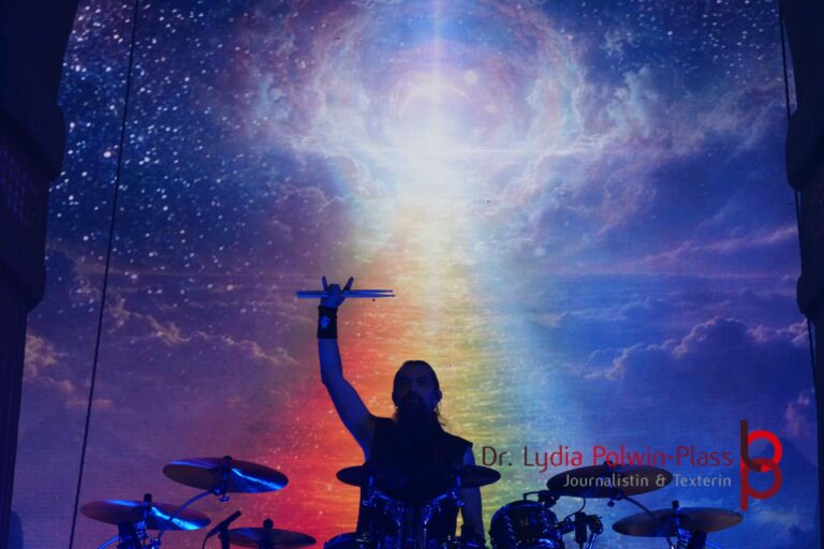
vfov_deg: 11.1
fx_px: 2815
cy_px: 274
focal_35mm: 123
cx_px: 412
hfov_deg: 16.7
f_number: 5
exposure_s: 1/160
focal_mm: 82
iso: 160
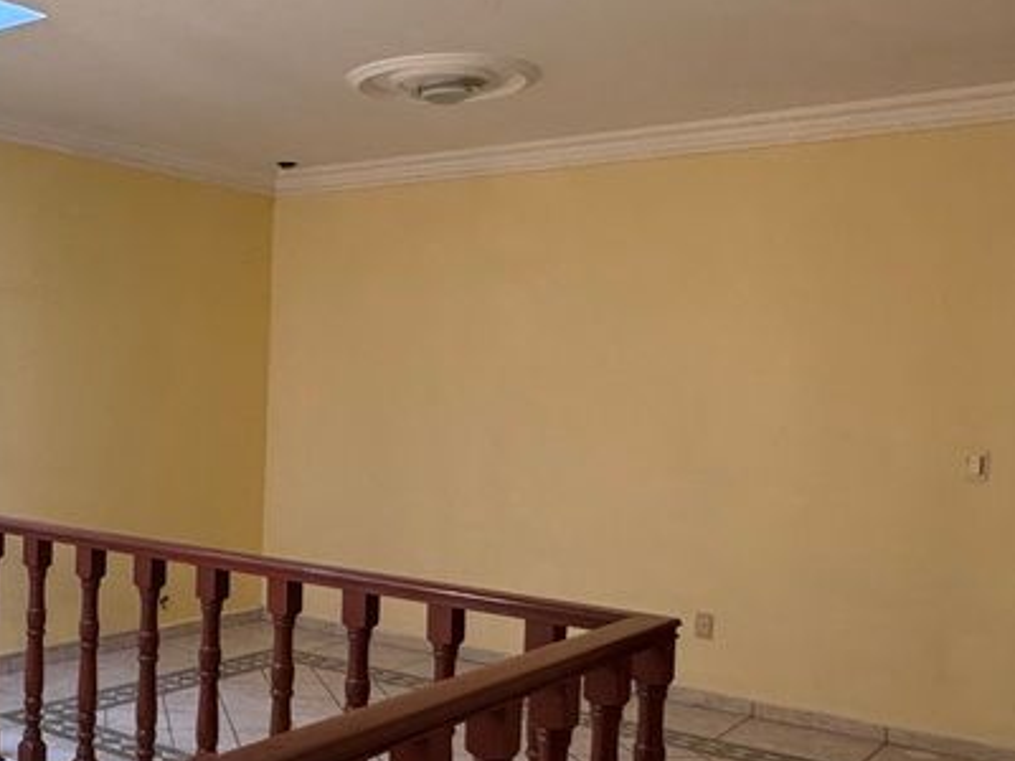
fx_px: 1232
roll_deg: -1.8
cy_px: 431
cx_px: 119
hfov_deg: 41.6
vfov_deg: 34.3
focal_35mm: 42
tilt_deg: -2.5
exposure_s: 1/120
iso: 250
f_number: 2.2
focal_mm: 2.22
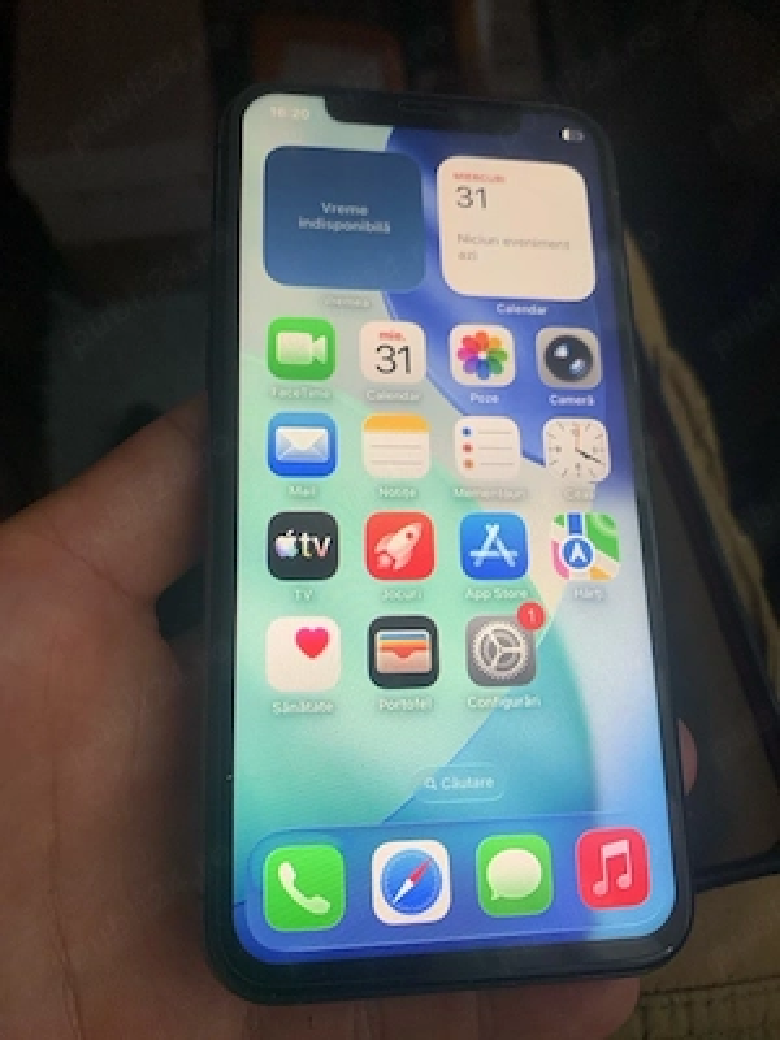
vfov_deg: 67.3
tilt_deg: -56.2
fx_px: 781
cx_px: 390
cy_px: 520
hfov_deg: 53.1
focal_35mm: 26
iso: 160
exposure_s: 1/60
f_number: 1.8
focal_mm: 4.25
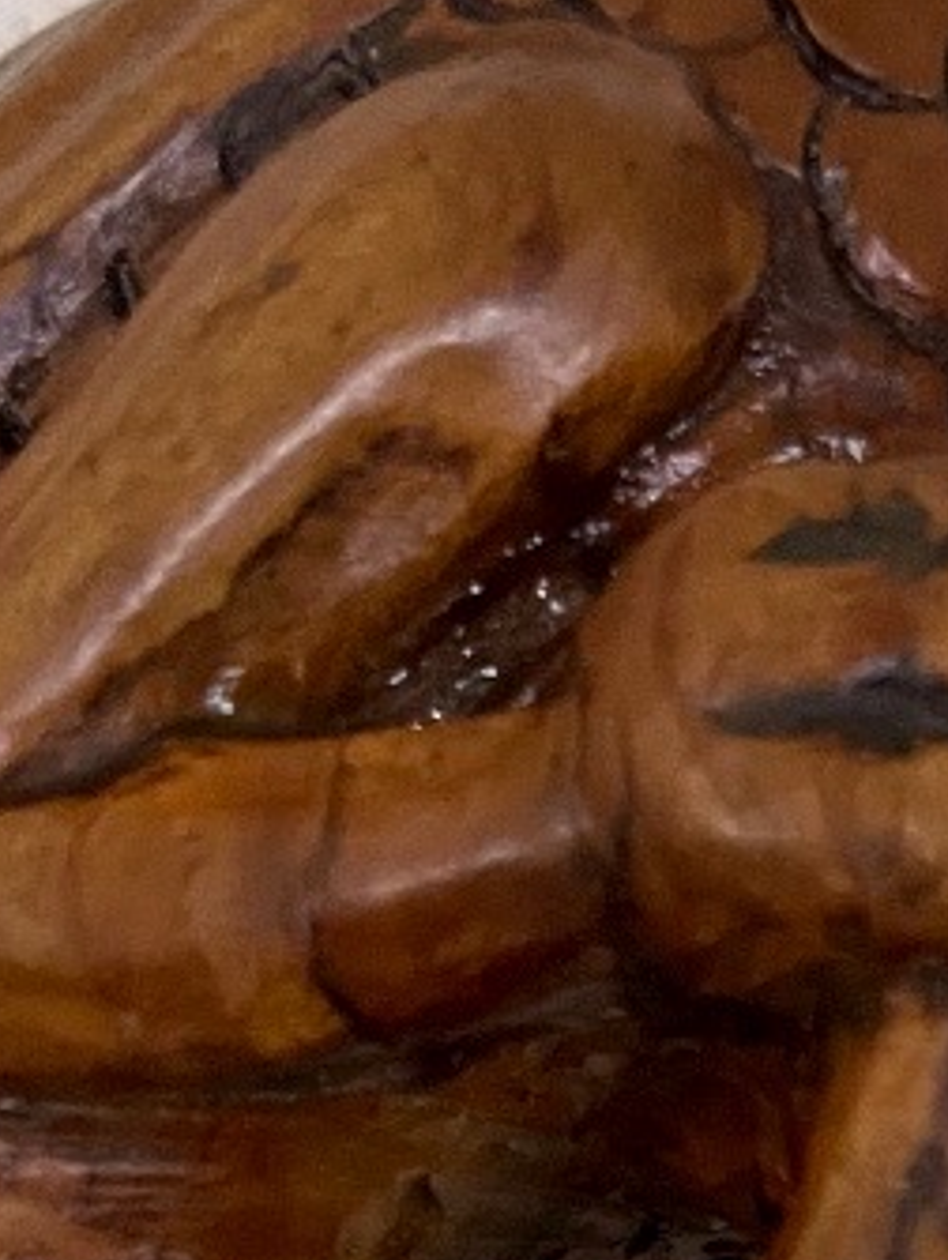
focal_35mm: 93
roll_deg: -2.1
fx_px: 3389
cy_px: 1828
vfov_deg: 18.8
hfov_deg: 15.8
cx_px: 790
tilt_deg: +0.5
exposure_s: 1/60
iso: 400
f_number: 1.6
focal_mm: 4.2
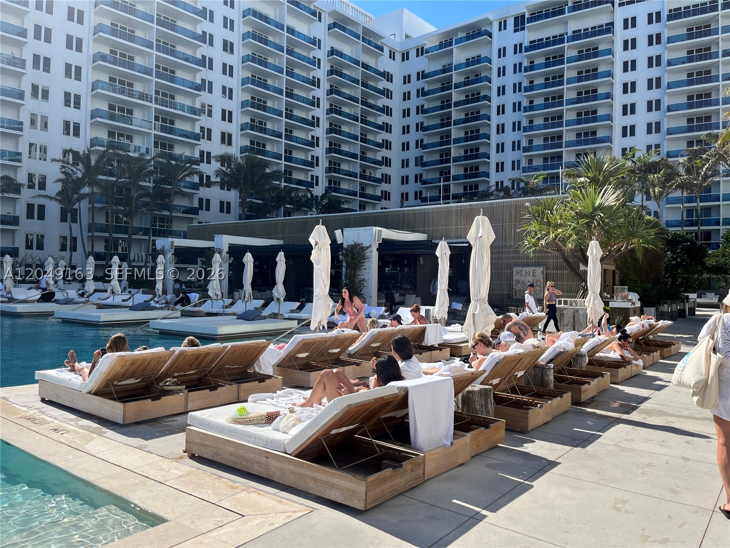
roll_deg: -0.5
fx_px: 548
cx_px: 365
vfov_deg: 53.1
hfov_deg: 67.3
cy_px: 274
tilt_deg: +1.8
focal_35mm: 26
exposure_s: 1/3135
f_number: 1.6
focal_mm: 5.1
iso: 50
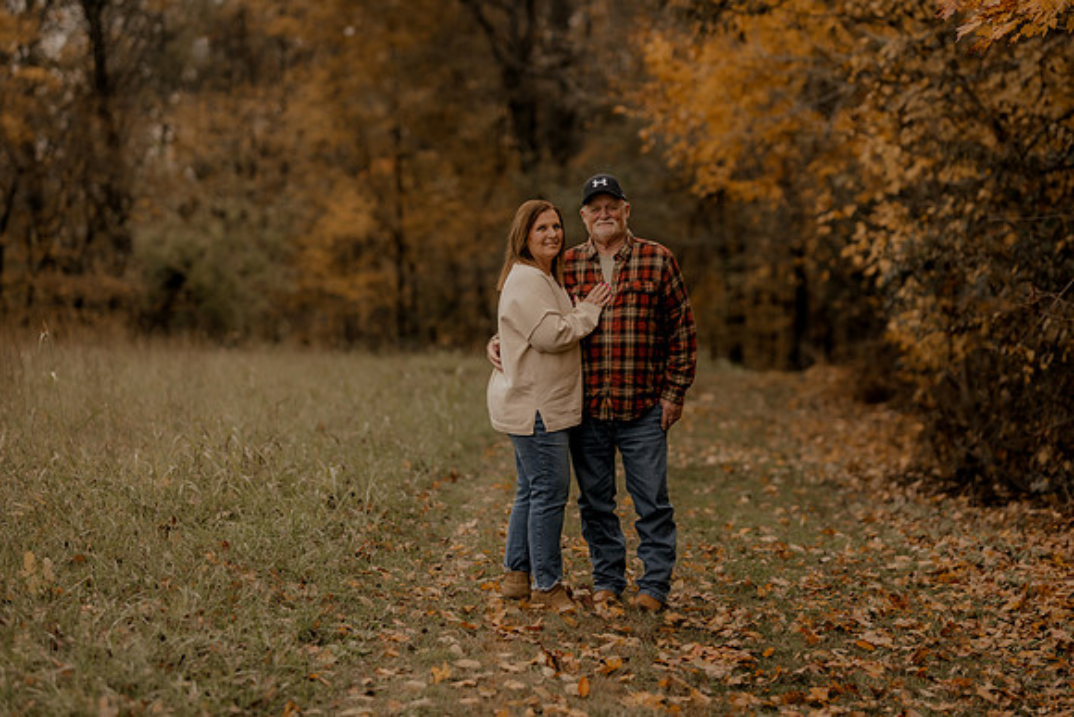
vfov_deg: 15.3
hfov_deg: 22.7
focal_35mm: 90
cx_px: 537
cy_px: 358
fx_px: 2676
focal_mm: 85
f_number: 1.8
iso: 250
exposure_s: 1/2500
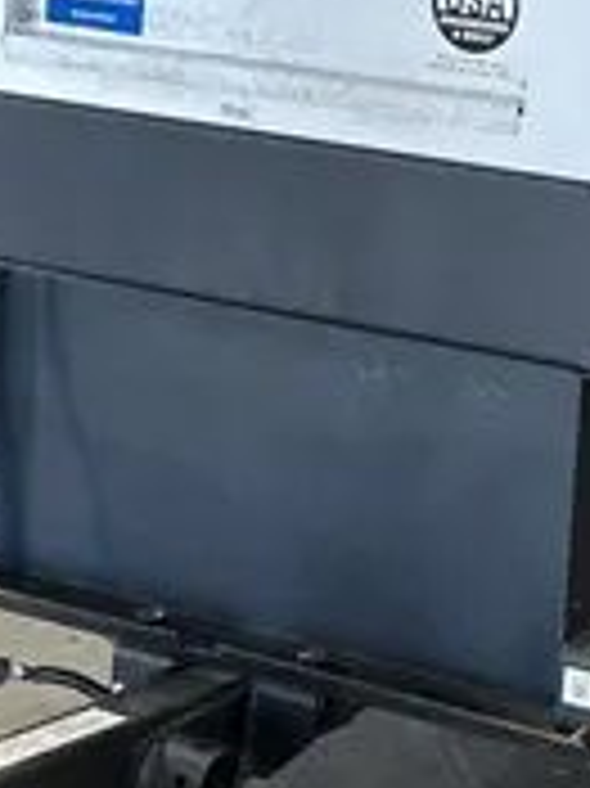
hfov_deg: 13.2
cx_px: 703
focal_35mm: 109
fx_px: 2480
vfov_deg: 17.5
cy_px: -43
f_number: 1.5
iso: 100
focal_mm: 5.7
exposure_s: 1/121
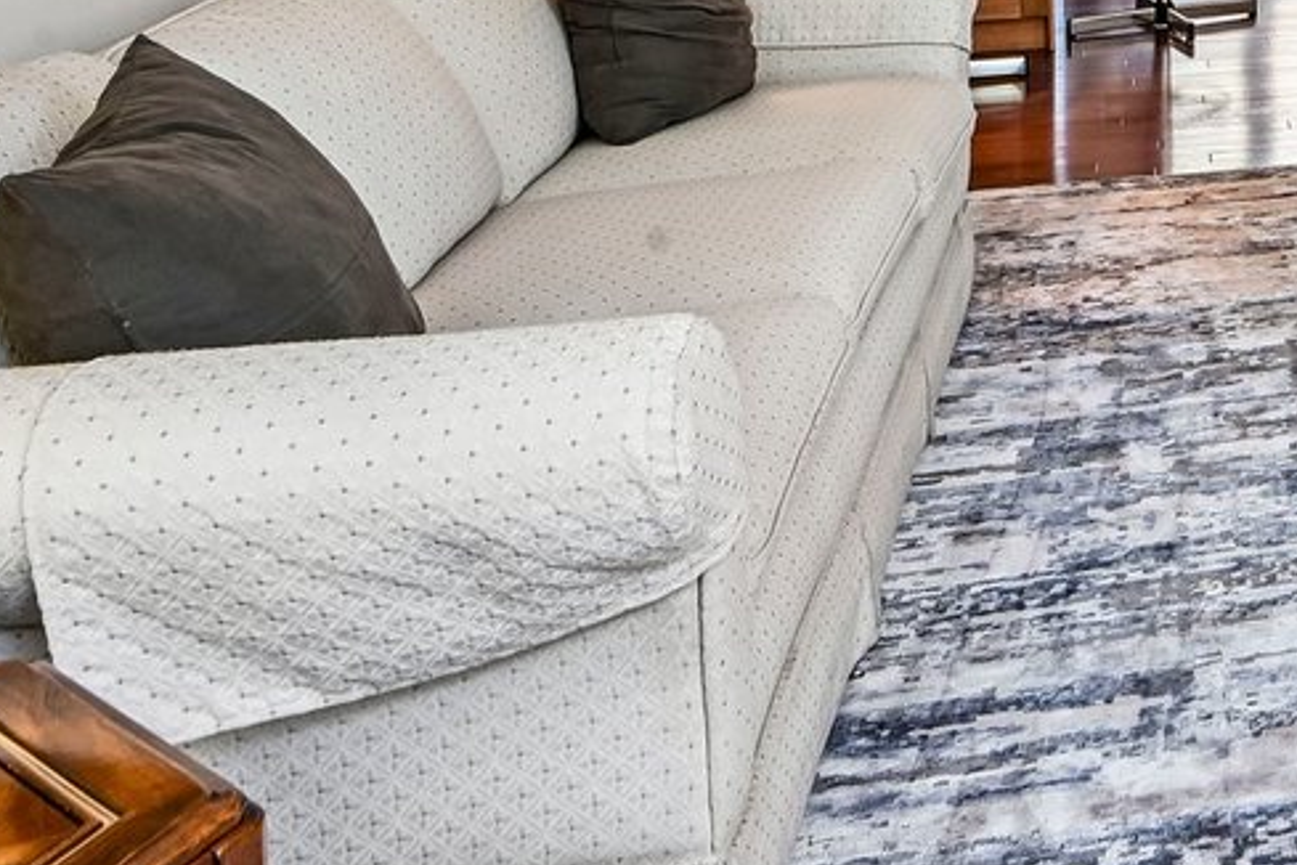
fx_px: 1909
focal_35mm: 53
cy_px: -302
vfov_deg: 22.4
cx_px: 1817
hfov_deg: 28.3
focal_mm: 16
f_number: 13
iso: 400
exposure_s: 1/8
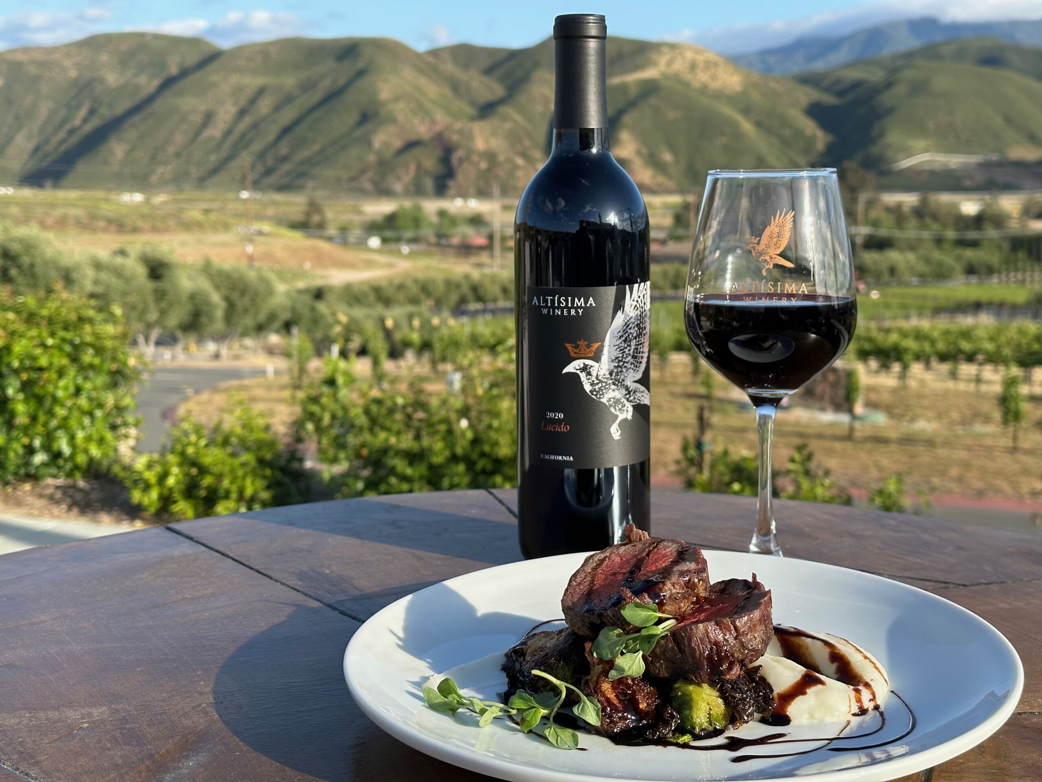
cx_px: 521
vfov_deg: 30.3
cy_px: 391
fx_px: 1445
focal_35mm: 48
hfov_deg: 39.7
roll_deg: +0.3
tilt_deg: -8.4
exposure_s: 1/3257
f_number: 1.78
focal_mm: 6.86
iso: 64
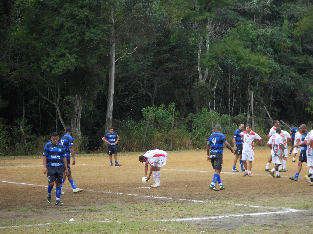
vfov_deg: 13.1
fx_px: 1022
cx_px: 156
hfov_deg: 17.4
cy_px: 117
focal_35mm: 113
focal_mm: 20.1
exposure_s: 1/60
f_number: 6
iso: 125
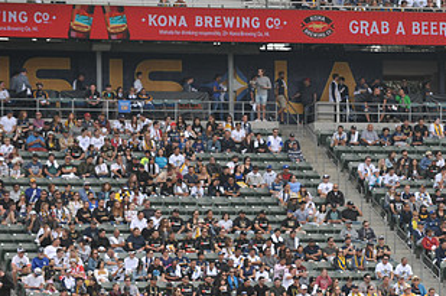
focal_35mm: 263
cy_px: 218
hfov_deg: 7.8
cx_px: 320
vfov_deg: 5.2
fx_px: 3253
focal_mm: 140
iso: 320
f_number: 3.5
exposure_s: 1/2500
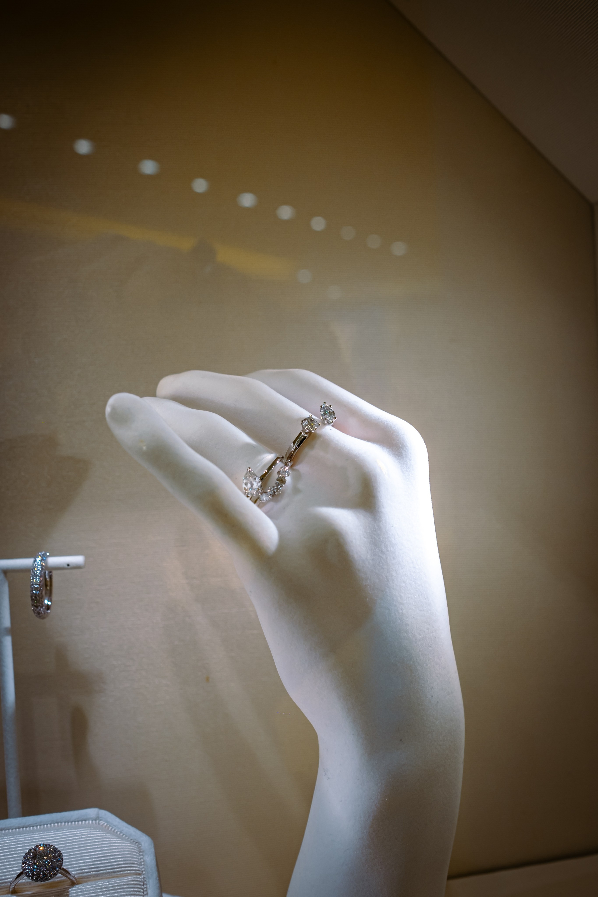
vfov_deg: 54.4
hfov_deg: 37.9
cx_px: 299
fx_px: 872
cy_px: 448
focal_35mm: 35
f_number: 5
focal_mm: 23
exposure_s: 1/125
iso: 200
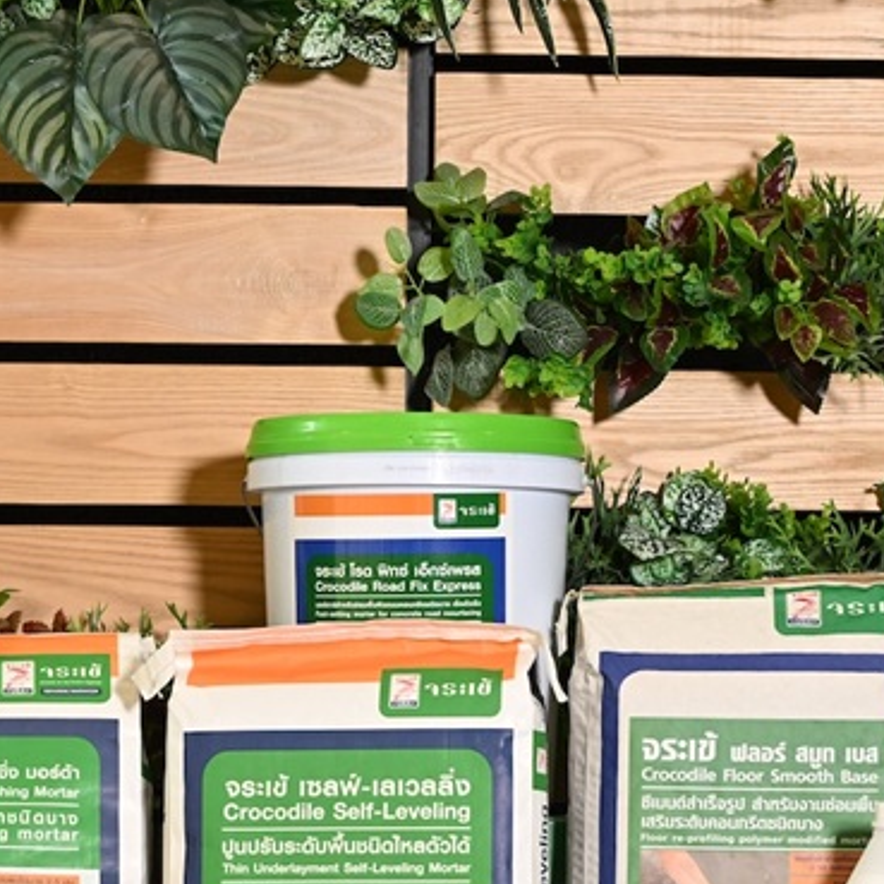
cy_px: 715
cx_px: 201
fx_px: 5027
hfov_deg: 10.0
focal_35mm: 174
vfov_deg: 10.0
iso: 640
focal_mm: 63
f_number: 4
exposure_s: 1/160
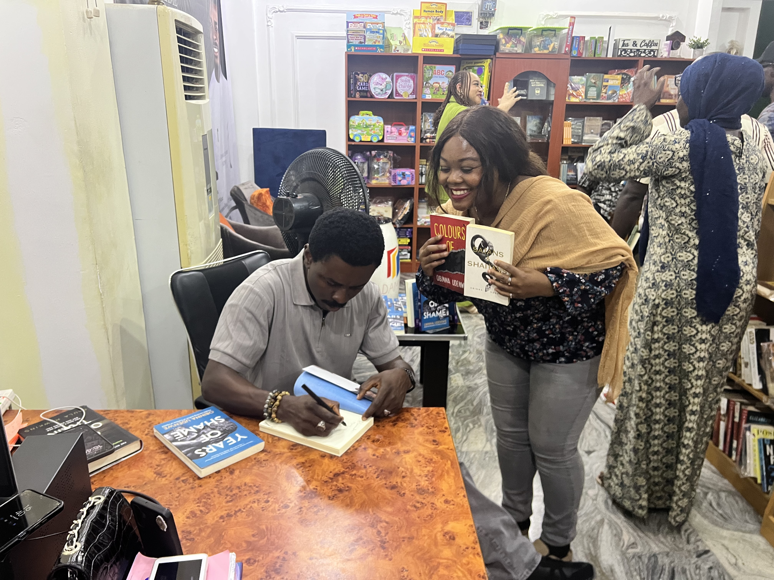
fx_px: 581
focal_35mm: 26
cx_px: 387
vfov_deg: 53.1
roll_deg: -0.3
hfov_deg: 67.3
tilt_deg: -18.3
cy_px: 290
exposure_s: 1/50
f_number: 1.5
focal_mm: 5.7
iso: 400
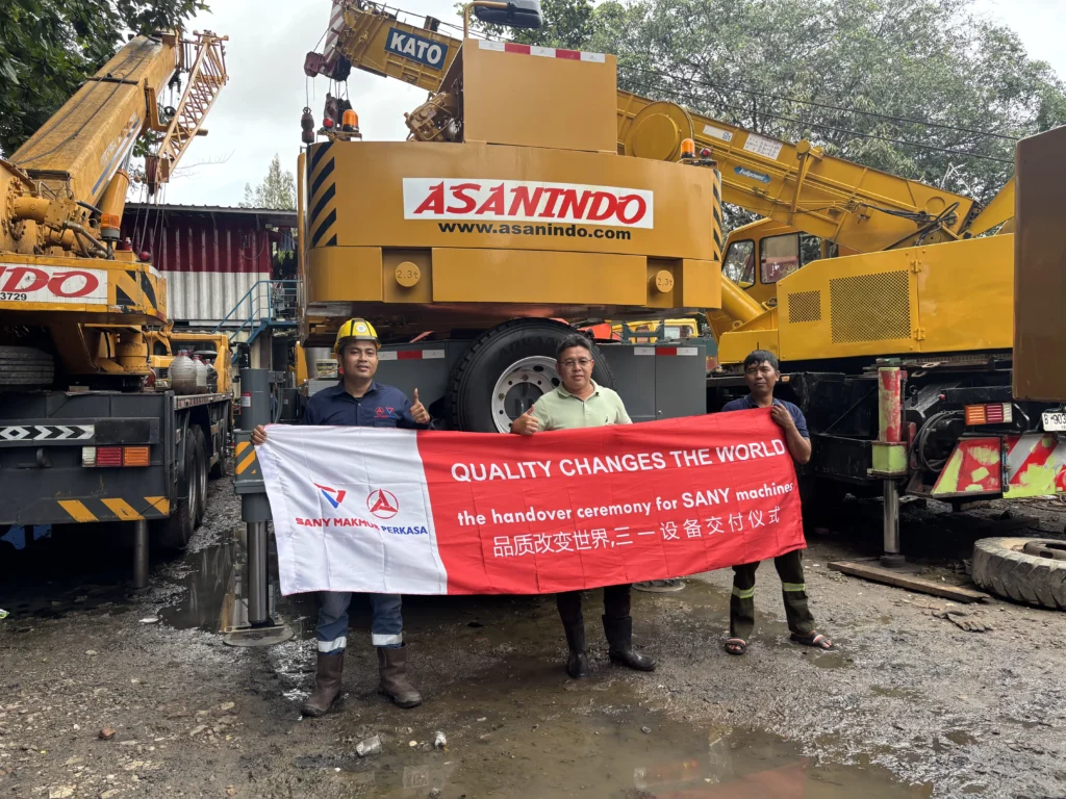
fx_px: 801
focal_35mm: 26
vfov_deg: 53.1
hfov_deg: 67.3
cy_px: 400
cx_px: 533
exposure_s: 1/473
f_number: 1.6
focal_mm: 5.96
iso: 50
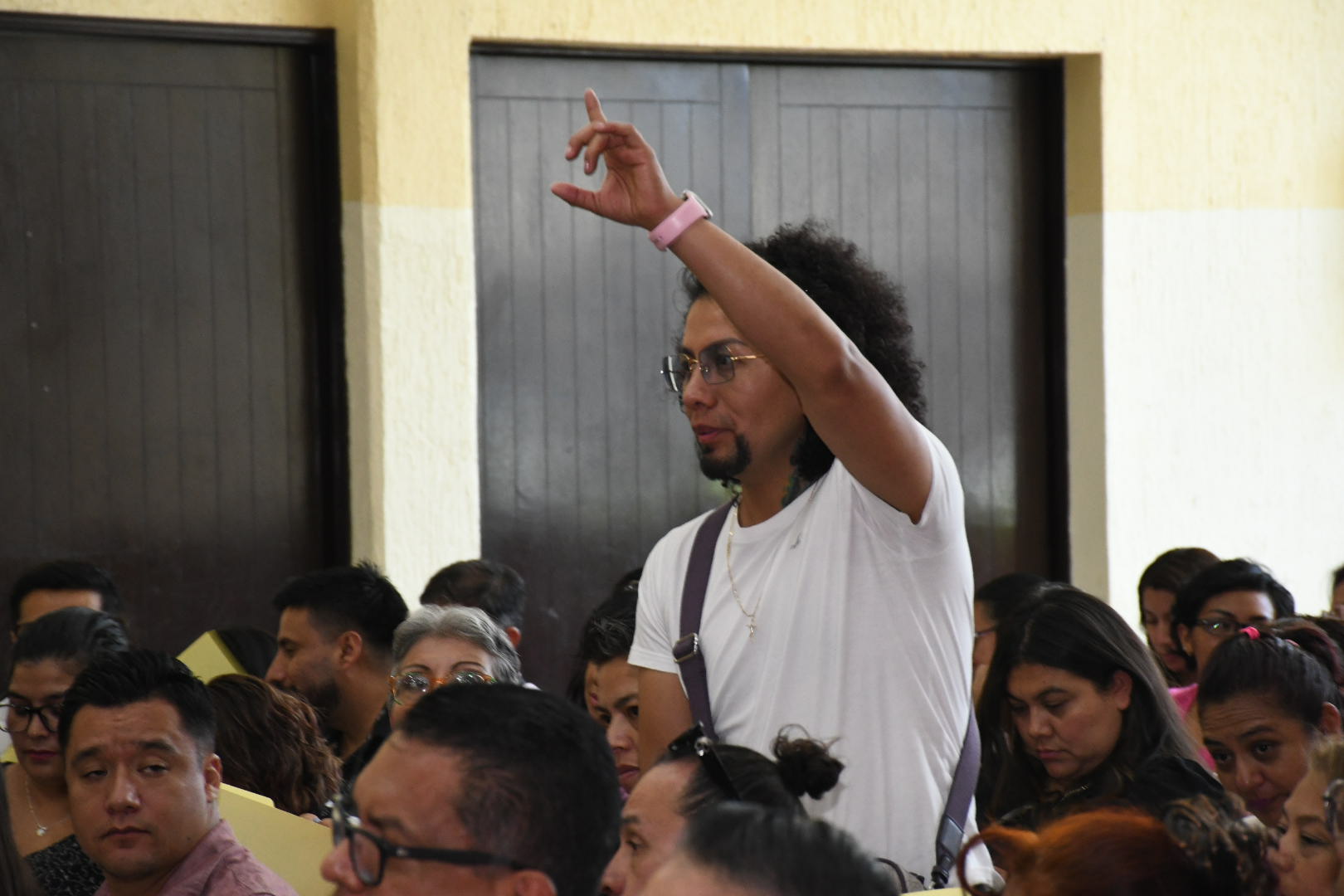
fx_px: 5301
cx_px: 672
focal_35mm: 142
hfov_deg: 14.4
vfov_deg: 9.7
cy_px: 448
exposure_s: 1/125
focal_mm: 95
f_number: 7.1
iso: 2500
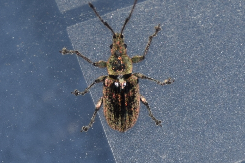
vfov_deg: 6.5
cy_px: 82
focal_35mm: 210
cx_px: 122
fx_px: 1429
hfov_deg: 9.8
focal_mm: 140
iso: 100
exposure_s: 1/60
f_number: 8
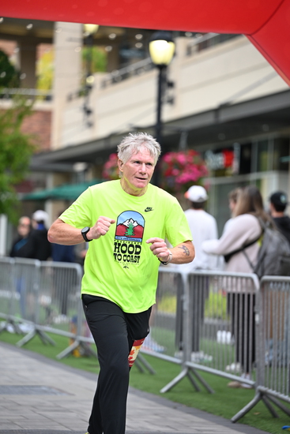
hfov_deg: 10.2
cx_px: 145
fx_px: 1630
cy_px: 217
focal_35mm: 135
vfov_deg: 15.2
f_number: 2.8
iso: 640
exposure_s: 1/1600
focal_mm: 135
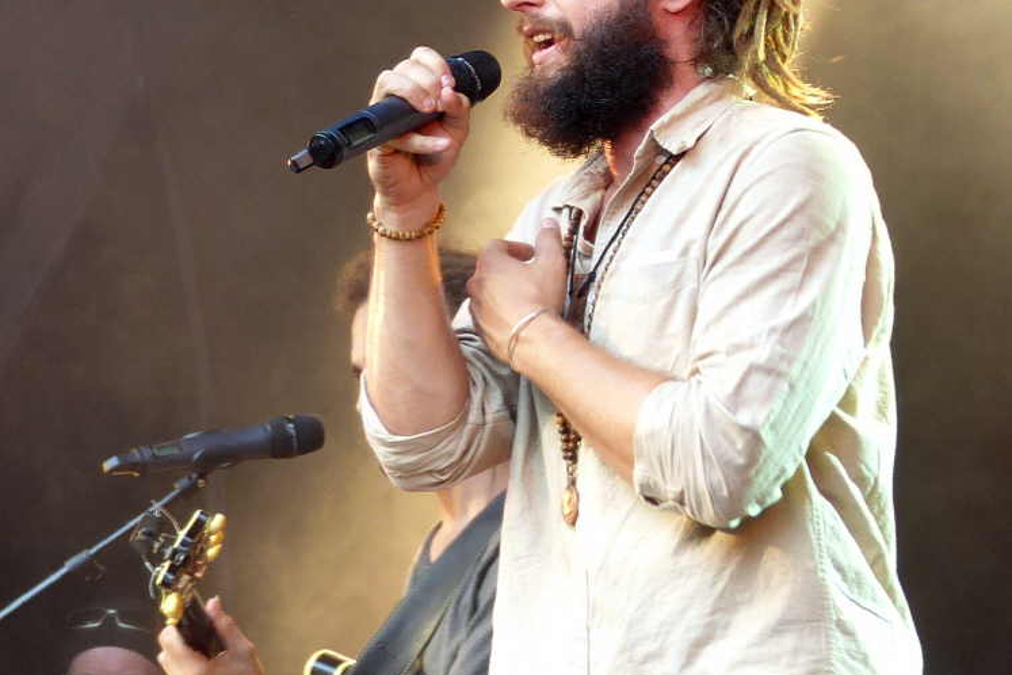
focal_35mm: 149
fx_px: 4188
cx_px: 506
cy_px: 298
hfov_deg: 13.8
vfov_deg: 9.2
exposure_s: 1/80
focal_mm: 19.2
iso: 100
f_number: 2.8
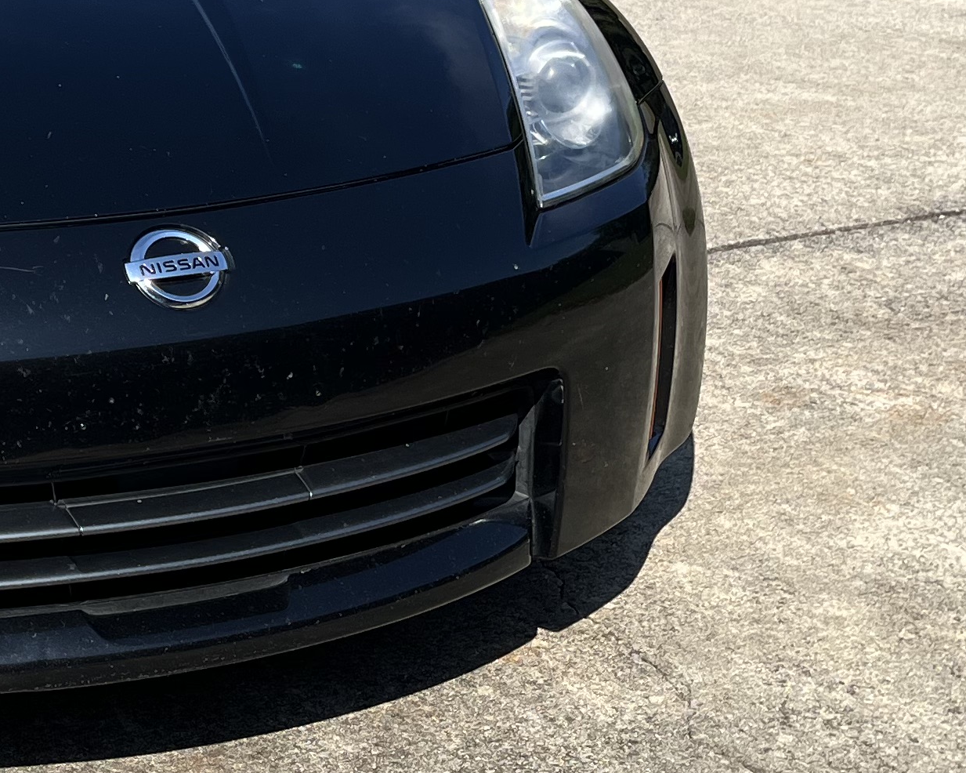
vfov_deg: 18.2
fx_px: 2373
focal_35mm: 83
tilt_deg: -19.5
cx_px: -51
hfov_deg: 22.0
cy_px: 98
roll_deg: +1.7
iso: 50
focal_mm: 5.1
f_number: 1.6
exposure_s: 1/3215
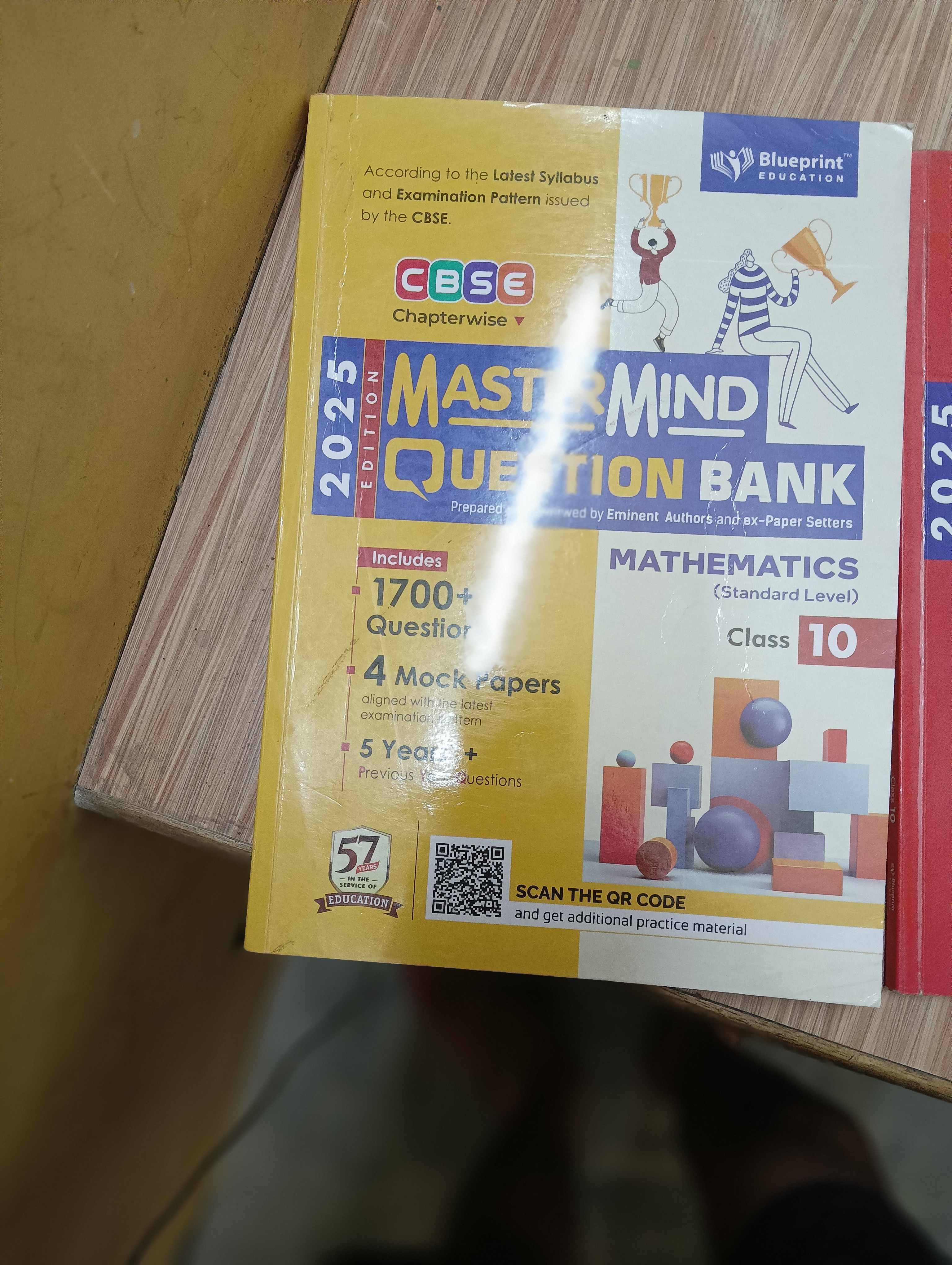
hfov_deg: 53.2
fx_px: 951
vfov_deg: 67.2
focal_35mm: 26
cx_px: 476
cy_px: 632
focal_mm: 4.05
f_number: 1.8
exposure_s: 1/33.3
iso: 1000
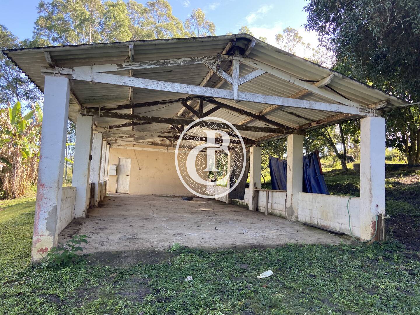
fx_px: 315
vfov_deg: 53.1
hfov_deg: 67.3
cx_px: 210
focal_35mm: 26
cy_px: 158
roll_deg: -4.1
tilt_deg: +0.2
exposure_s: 1/164
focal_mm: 4.25
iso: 32
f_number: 1.8
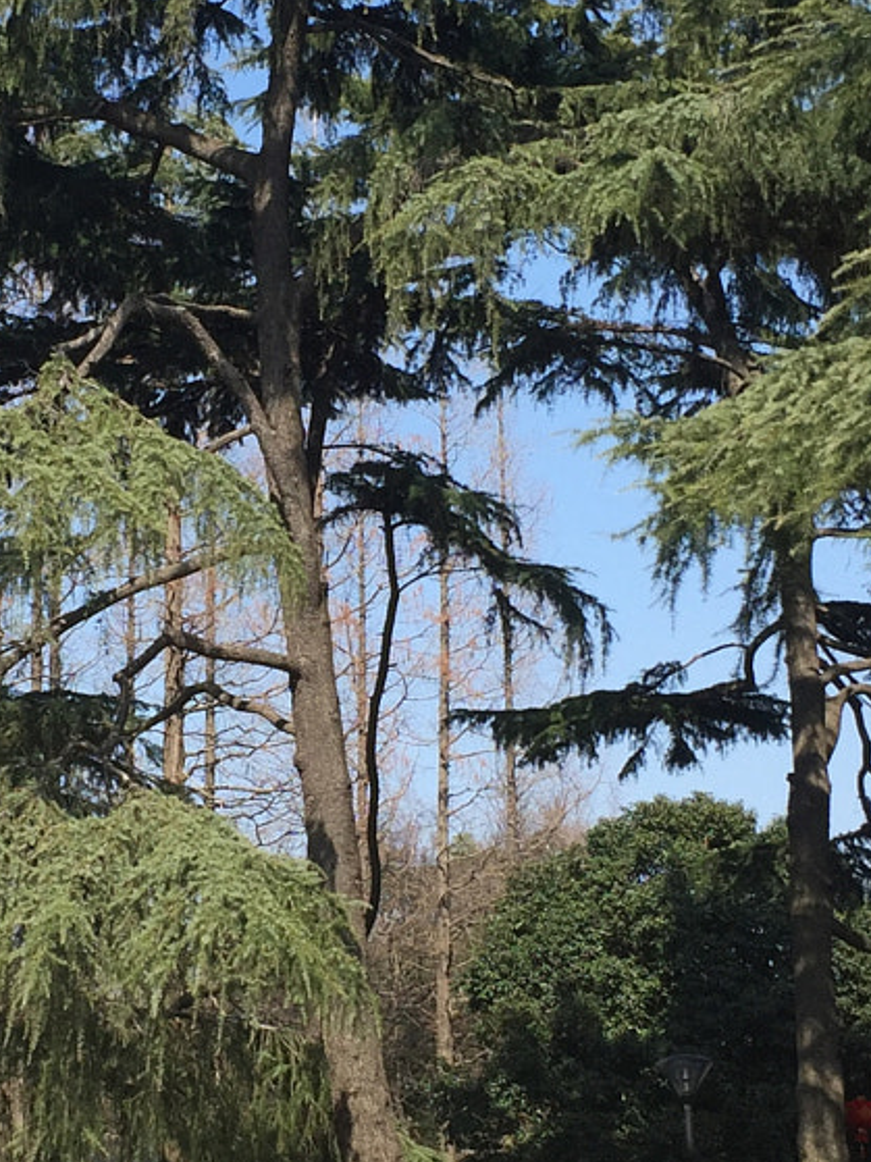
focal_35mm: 83
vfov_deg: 23.6
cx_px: 185
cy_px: 578
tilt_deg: +13.2
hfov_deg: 17.6
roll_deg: -0.4
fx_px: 2786
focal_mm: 4.15
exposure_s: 1/1014
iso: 32
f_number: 2.2
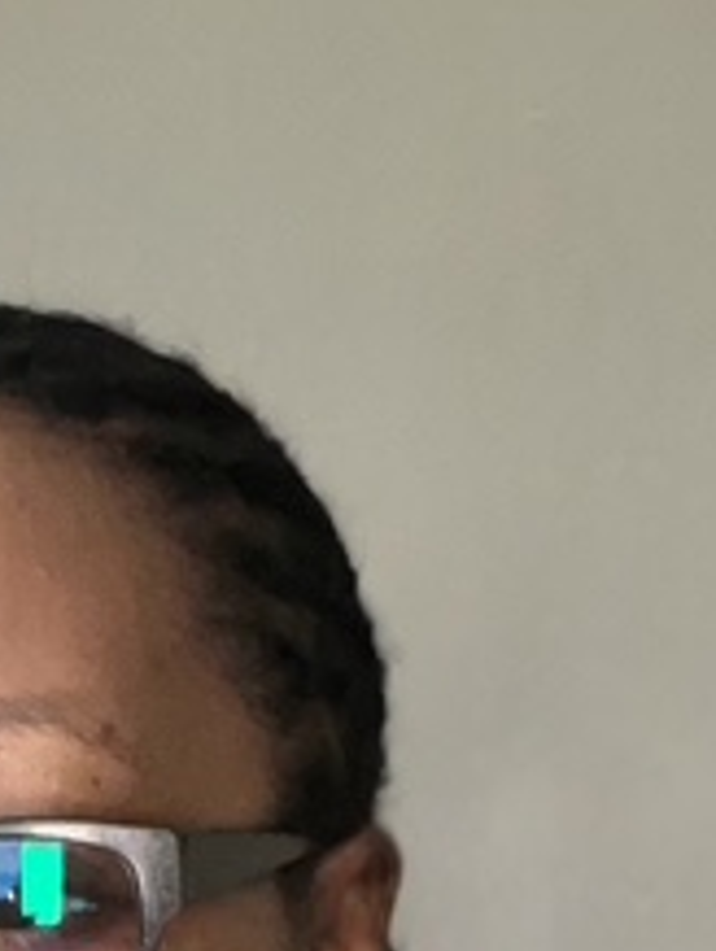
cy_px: 1182
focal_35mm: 88
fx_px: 2422
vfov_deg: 20.6
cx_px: -39
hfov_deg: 16.4
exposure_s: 1/29
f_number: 2.2
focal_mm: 2.71
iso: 400
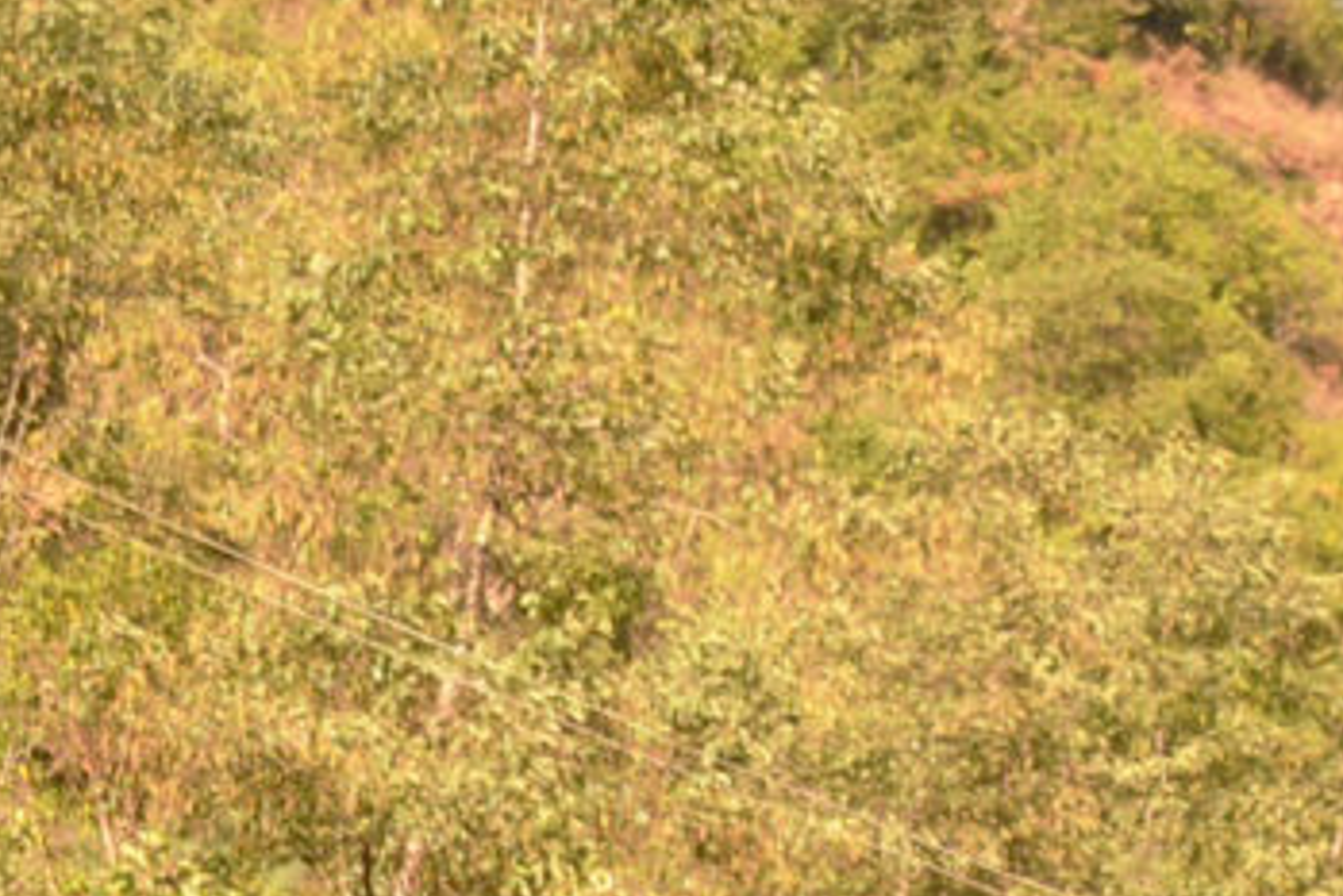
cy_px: 2317
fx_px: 12315
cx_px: -1455
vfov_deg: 4.1
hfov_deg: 6.1
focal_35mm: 330
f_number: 5.6
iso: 125
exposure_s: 1/250
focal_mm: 30
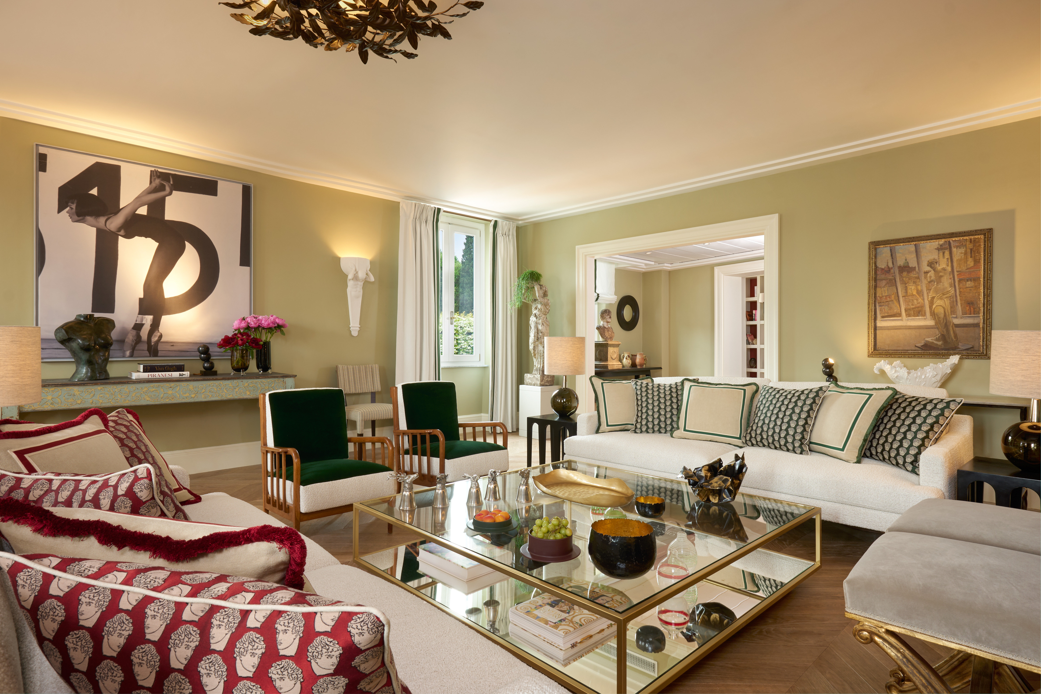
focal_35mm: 19
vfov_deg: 64.6
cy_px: 347
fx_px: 549
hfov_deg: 86.9
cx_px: 520
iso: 200
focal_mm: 19
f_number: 14
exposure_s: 1.3
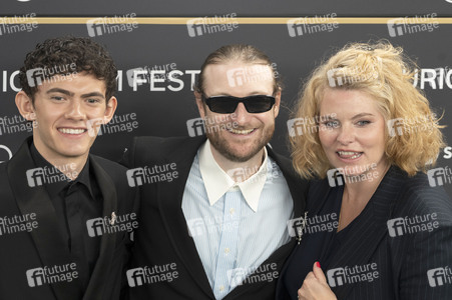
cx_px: 233
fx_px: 1875
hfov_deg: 13.7
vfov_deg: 9.2
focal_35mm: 149
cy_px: 151
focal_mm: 133
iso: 1600
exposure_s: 1/400
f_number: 6.3
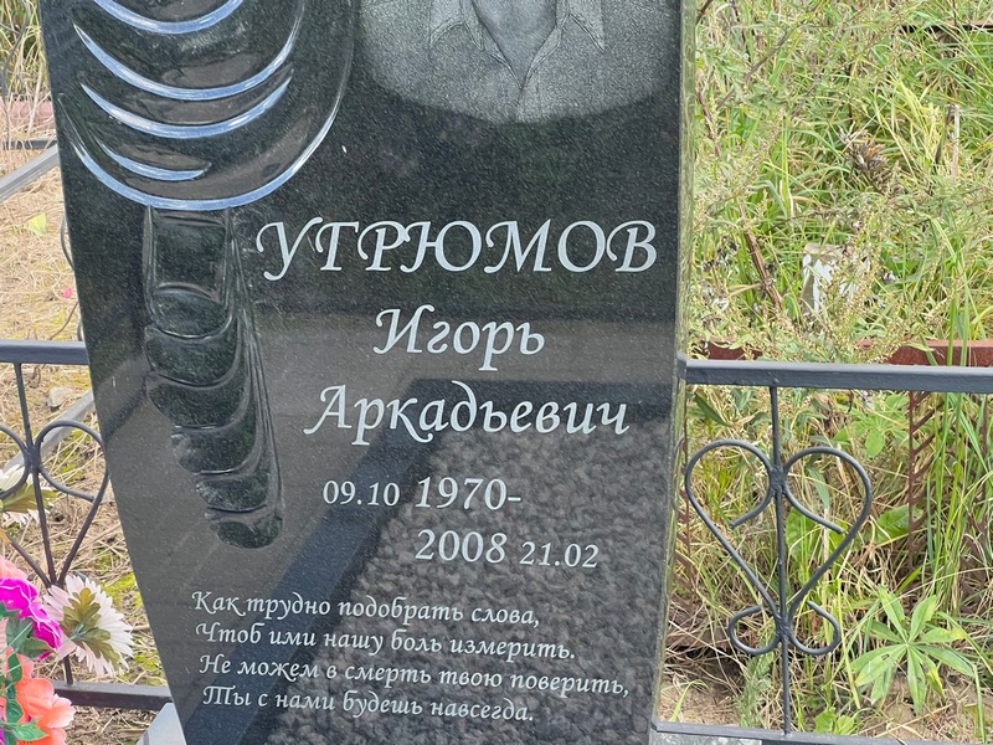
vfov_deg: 19.1
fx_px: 2209
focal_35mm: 77
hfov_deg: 25.3
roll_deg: -0.3
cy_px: 372
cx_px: 496
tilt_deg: -18.7
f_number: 2.8
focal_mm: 9
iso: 100
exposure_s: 1/121
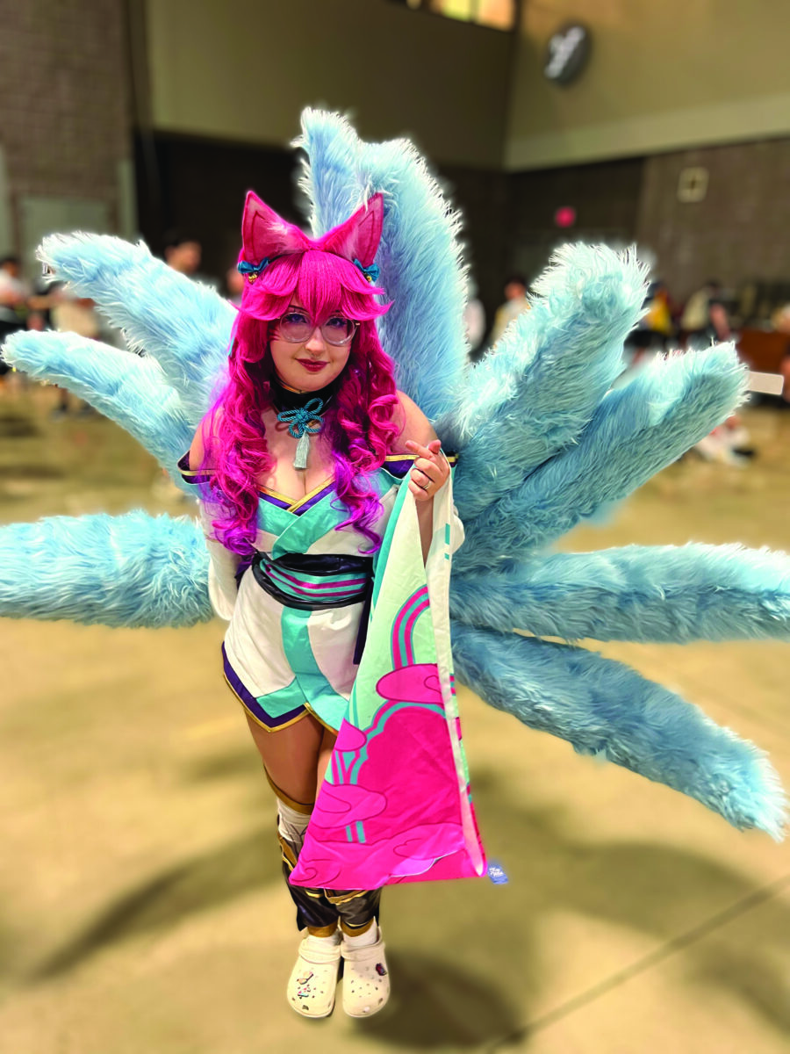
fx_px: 791
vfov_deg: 67.3
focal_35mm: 26
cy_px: 527
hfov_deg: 53.1
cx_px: 395
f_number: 1.5
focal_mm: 5.7
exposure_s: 1/60
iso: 200
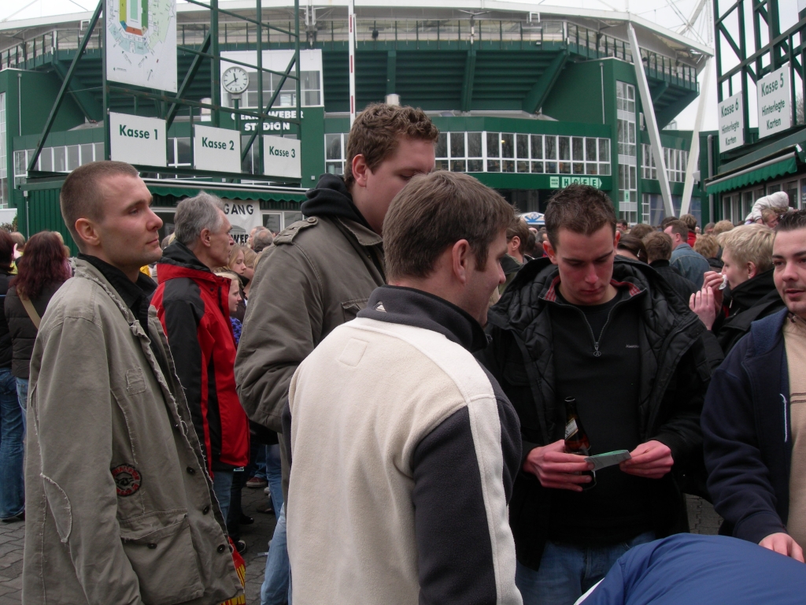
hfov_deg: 49.0
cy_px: 302
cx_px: 403
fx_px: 885
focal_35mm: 38
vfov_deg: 37.7
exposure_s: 1/105
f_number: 4.8
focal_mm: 7.8
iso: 50
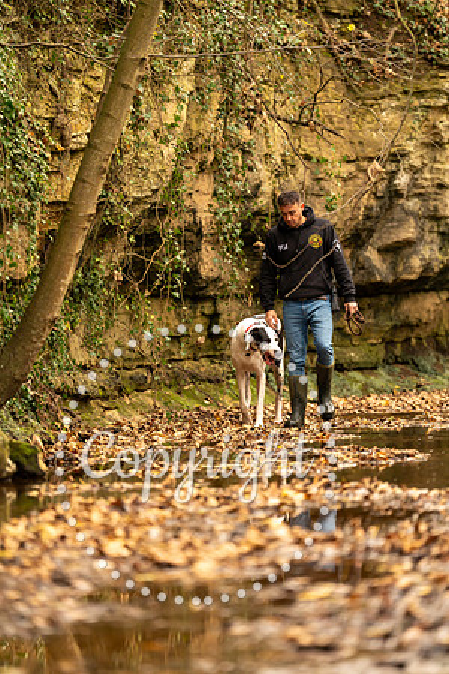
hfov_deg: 8.2
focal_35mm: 168
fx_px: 3143
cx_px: 224
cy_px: 337
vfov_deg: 12.2
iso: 500
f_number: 2.8
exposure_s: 1/640
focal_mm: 168
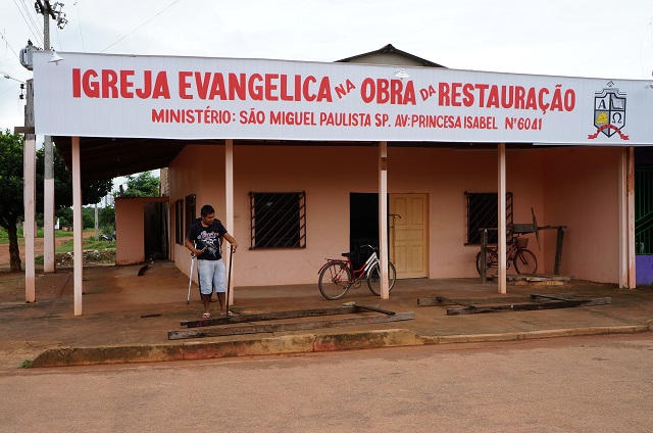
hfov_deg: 53.2
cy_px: 216
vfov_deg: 36.7
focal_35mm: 36
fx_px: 652
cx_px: 326
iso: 200
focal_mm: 24
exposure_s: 1/100
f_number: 13
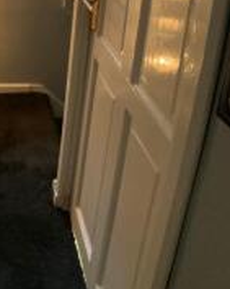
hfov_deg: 20.7
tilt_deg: -14.6
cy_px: -29
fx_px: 597
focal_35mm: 70
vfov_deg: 25.2
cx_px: -24
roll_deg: +0.3
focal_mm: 3
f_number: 1.8
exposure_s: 1/33
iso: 250
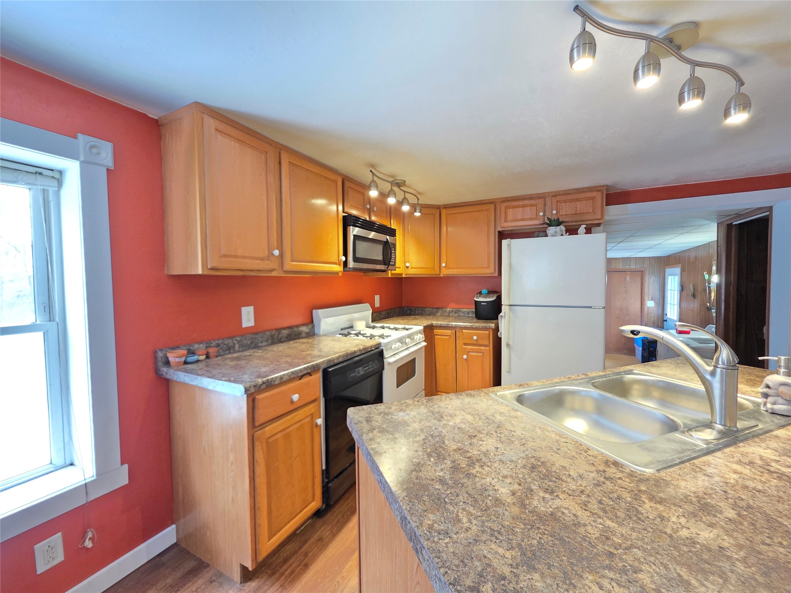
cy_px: 296
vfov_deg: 89.9
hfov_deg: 106.2
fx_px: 297
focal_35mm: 13
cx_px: 396
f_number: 1.9
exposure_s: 1/60
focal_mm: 2.2
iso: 640
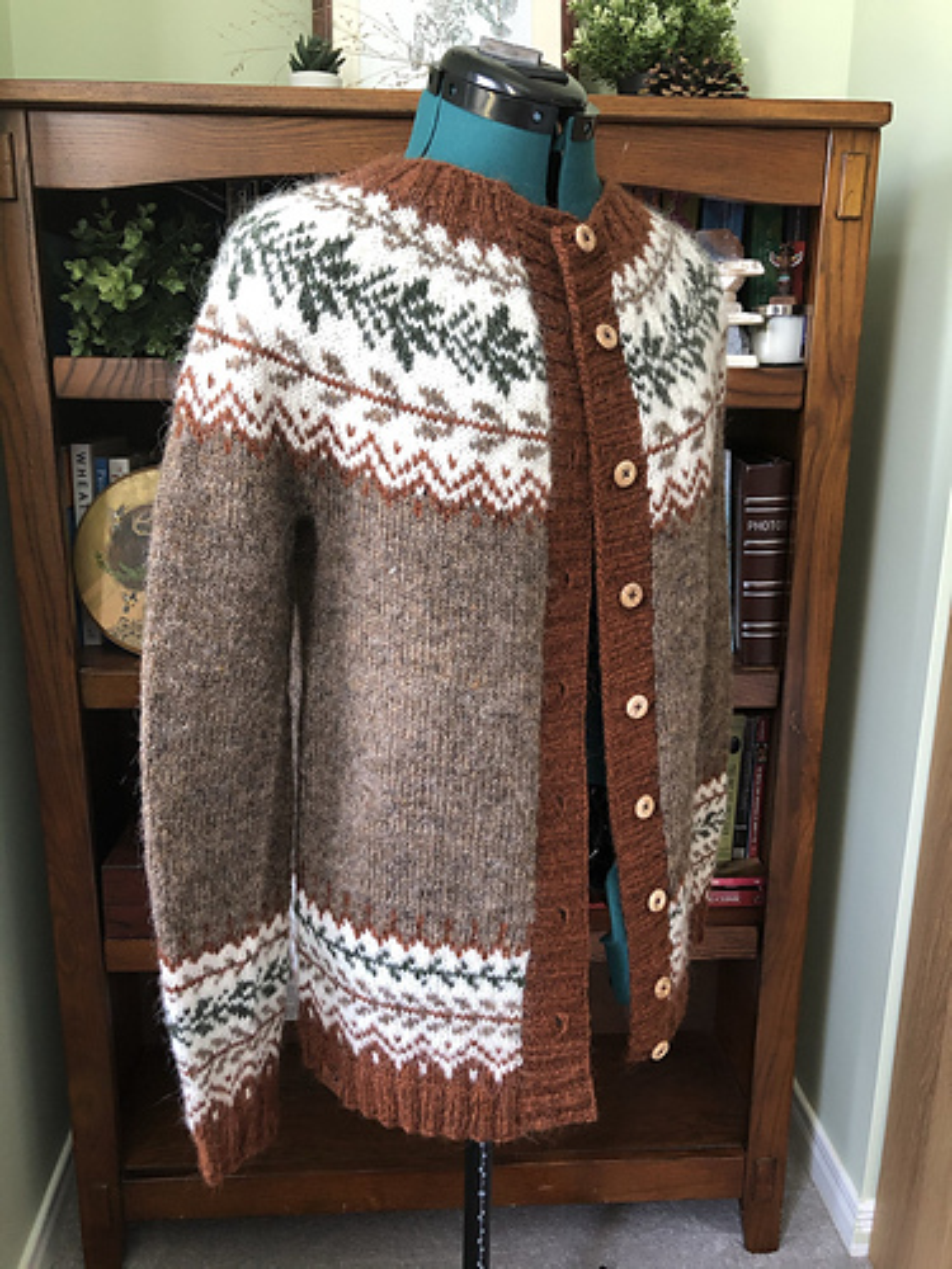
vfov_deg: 63.4
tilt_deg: -14.6
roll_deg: -0.5
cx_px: 476
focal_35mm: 28
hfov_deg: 49.7
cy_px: 634
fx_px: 1027
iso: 80
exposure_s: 1/15
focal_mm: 3.99
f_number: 1.8
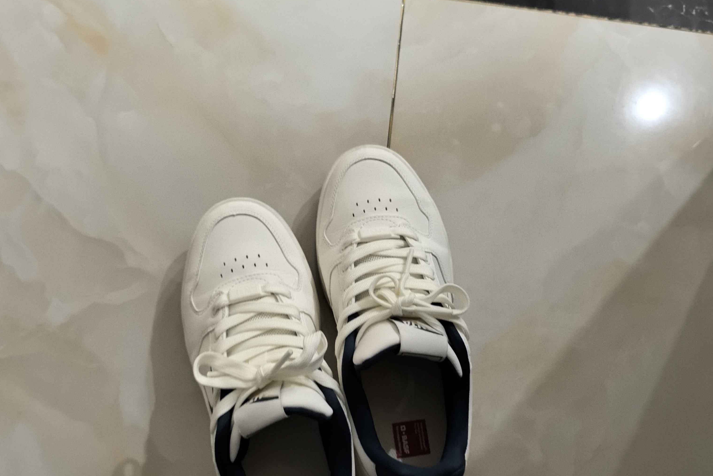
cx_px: 353
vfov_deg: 34.9
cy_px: 288
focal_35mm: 38
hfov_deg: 50.7
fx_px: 753
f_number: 1.4
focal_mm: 6.98
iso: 640
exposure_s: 1/33.3
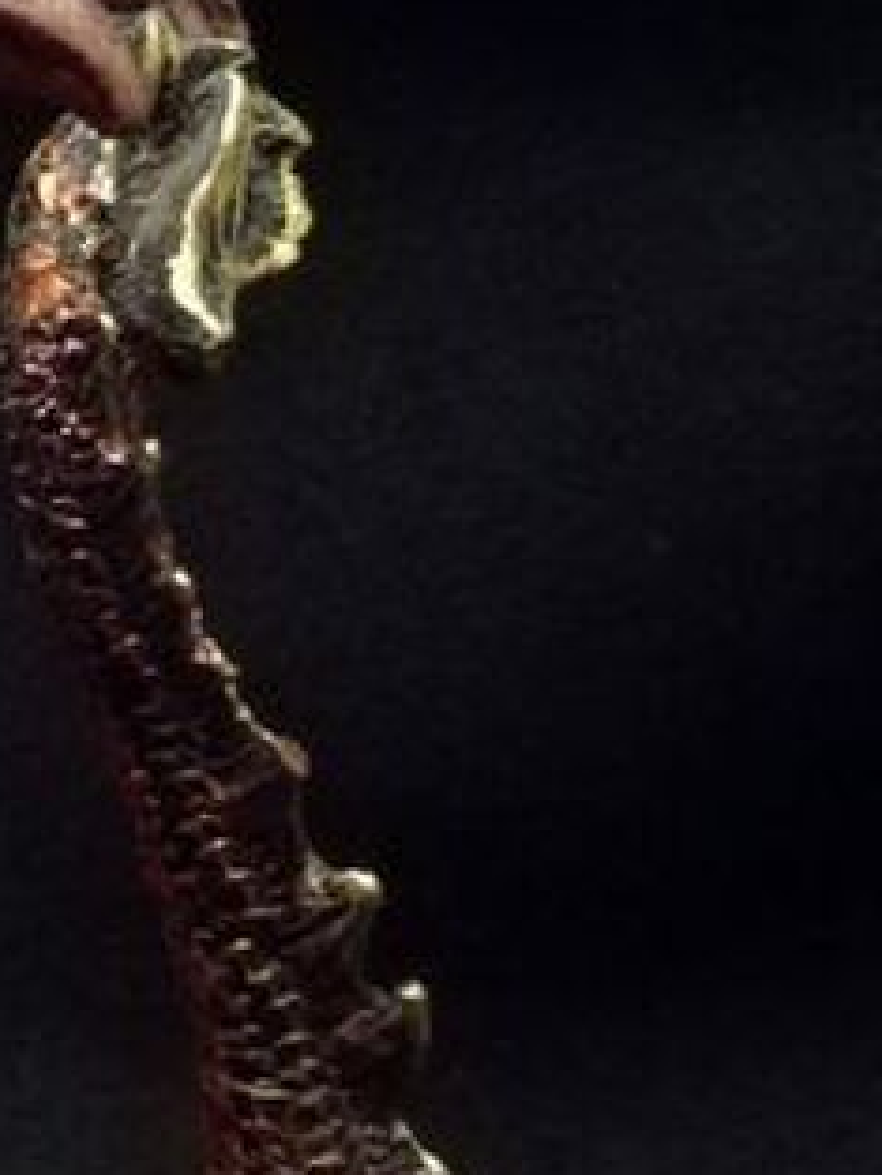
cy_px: 659
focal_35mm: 115
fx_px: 3904
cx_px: -965
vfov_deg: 17.1
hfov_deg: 11.4
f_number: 2
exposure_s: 1/14.3
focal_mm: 3.79
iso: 1000
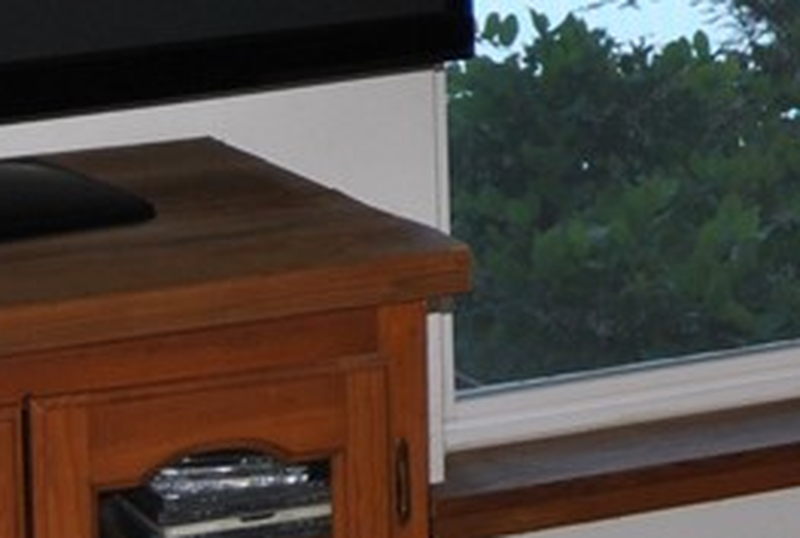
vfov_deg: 7.1
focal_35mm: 191
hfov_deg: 10.4
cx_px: 1220
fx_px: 4258
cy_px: -210
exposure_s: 1/125
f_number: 4.2
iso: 125
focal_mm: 31
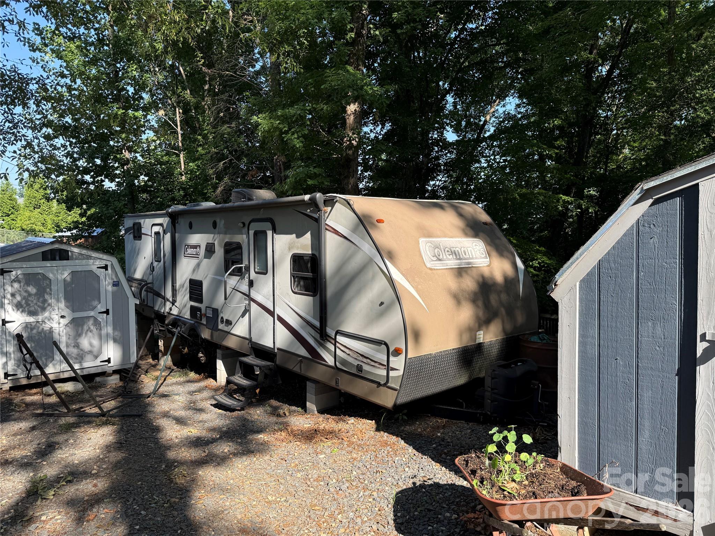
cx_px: 358
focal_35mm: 24
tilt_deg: -2.1
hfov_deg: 71.6
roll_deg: +0.7
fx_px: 496
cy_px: 268
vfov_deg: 56.8
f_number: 1.78
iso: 80
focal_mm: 6.76
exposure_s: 1/992
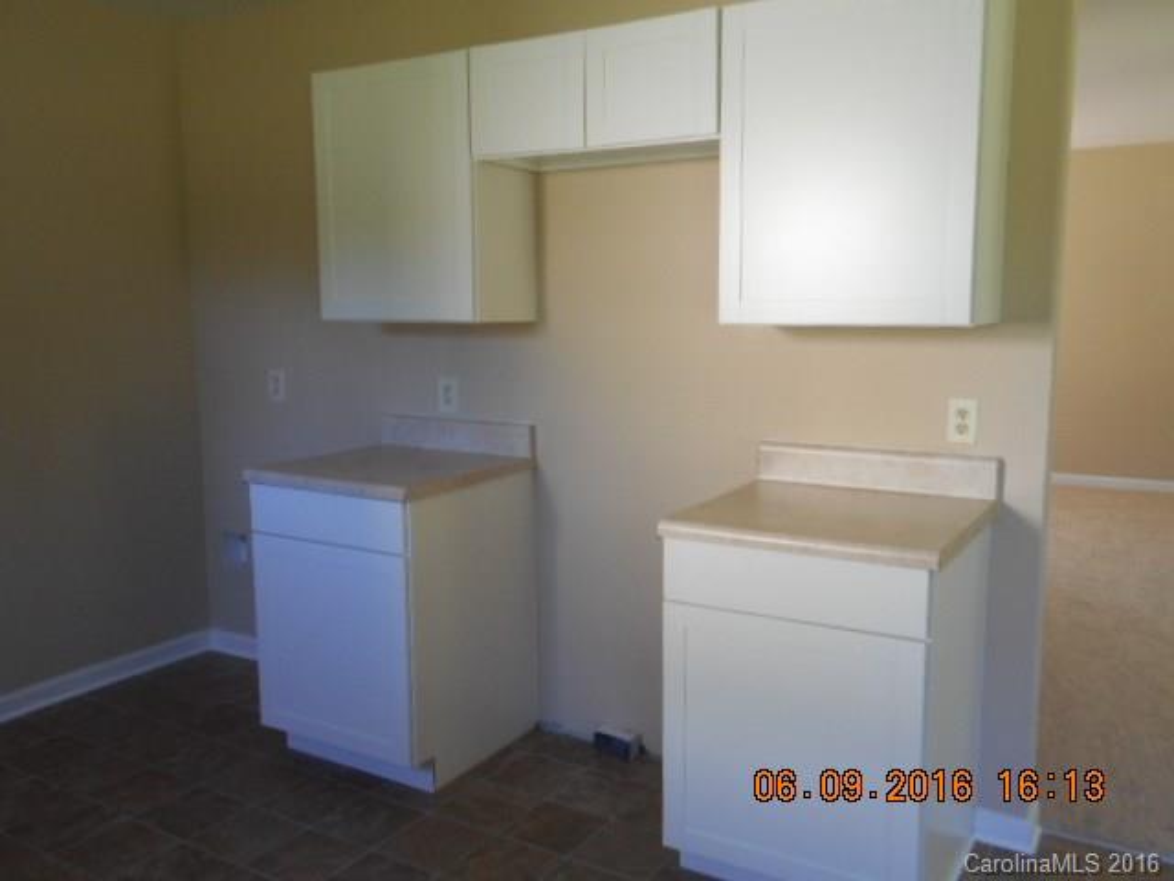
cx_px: 587
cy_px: 440
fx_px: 984
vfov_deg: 48.2
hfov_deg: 61.7
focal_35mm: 29
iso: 200
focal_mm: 5.2
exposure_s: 1/30
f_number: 4
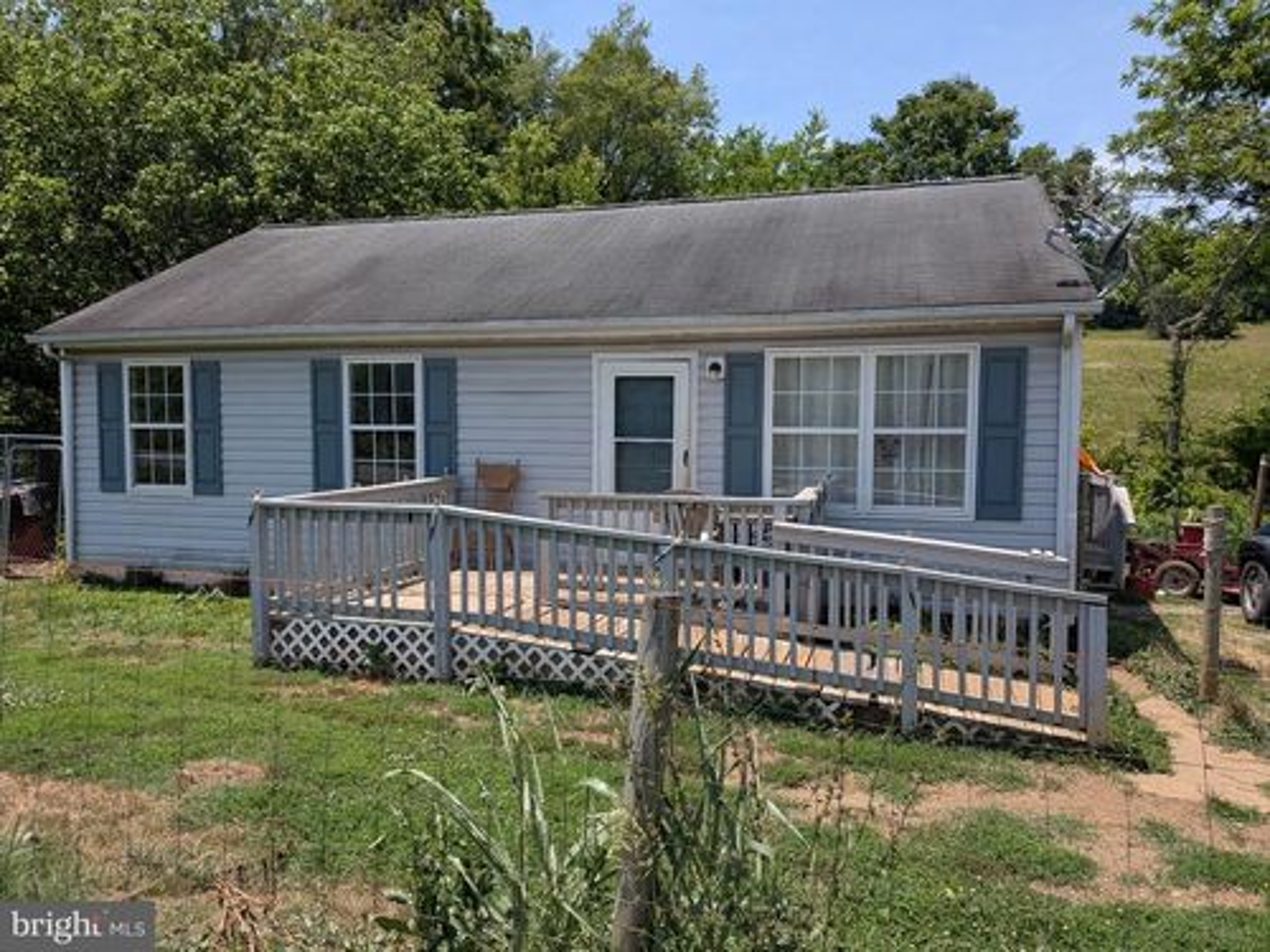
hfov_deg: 71.6
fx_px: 881
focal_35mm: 24
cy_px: 476
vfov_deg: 56.8
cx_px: 635
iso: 32
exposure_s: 1/1672
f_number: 1.7
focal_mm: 4.53
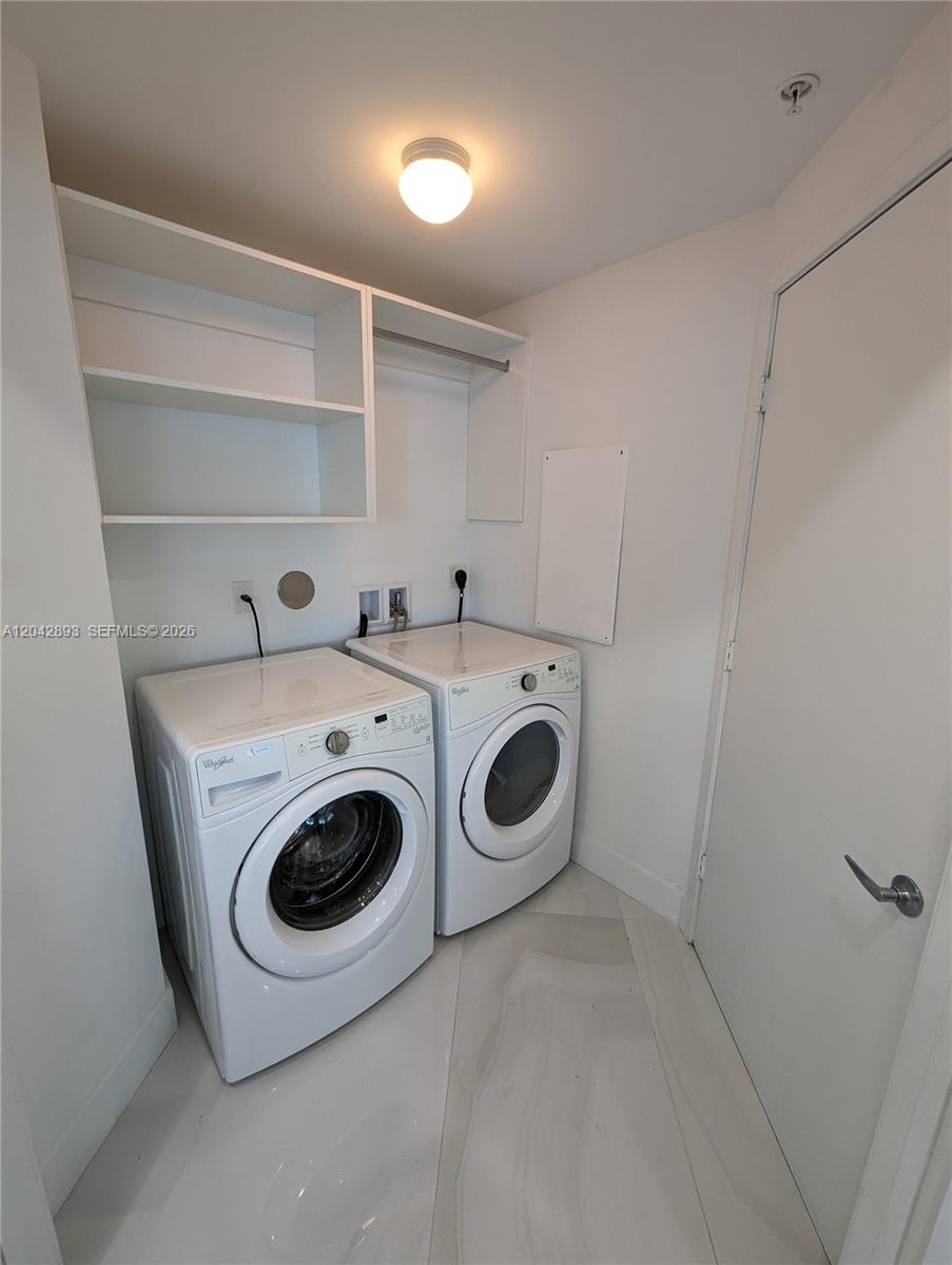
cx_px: 476
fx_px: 476
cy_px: 632
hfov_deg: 90.0
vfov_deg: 106.1
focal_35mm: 13
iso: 51
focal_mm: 1.95
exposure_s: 1/30
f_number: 2.2
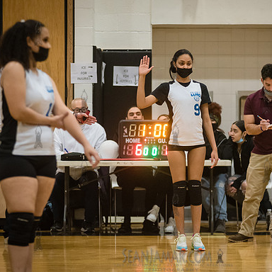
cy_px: 136
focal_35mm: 179
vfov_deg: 9.8
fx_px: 1591
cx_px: 175
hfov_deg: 9.8
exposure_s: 1/400
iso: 5000
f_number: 3.2
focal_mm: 135
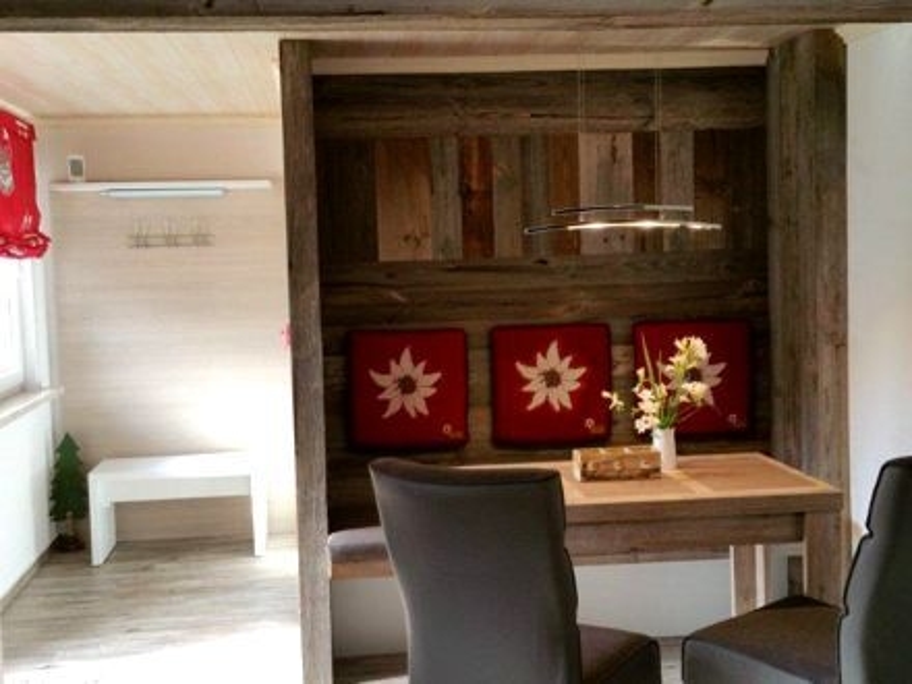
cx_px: 456
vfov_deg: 39.7
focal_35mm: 36
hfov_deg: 51.4
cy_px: 342
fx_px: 948
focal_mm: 6
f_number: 2.8
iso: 125
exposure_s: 1/60
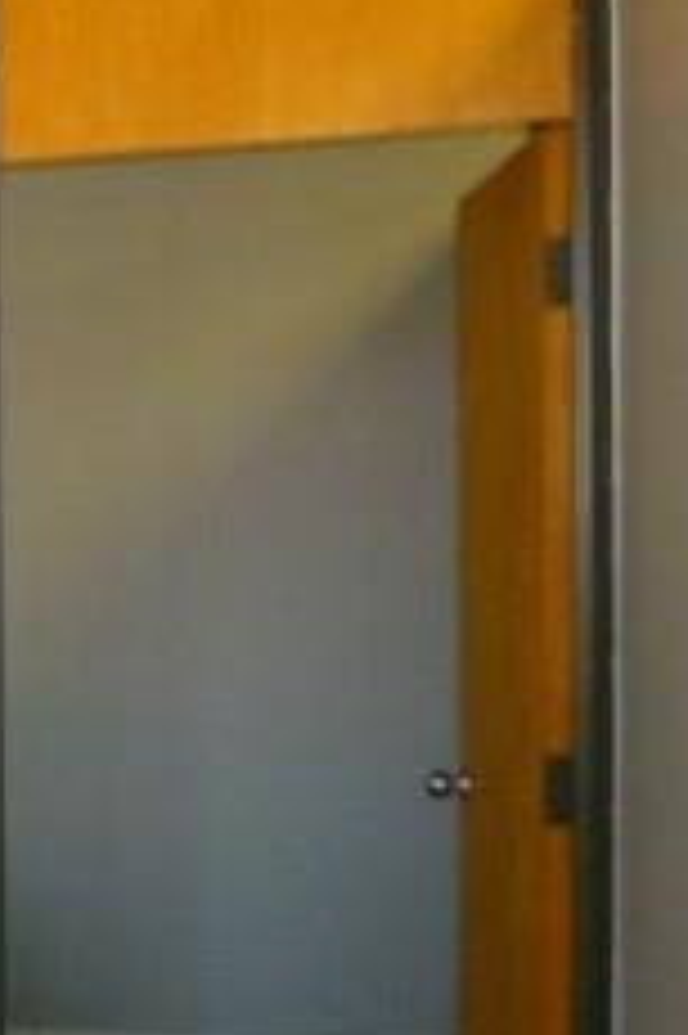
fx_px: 2411
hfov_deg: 14.2
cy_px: 693
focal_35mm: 84
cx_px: -594
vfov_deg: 24.1
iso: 320
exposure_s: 1/30
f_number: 3.3
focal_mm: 5.2
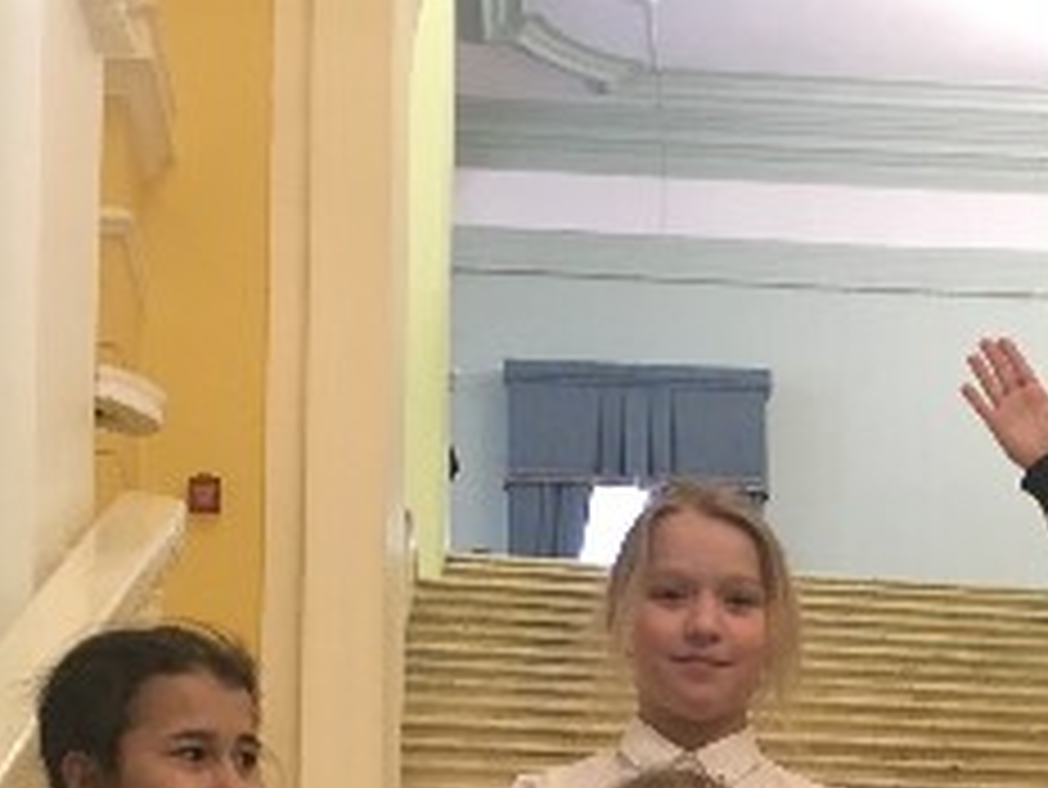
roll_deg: -0.7
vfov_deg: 12.5
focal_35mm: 112
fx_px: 3393
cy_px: 1232
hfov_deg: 17.2
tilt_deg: +4.1
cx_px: 1003
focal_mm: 4.15
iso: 125
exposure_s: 1/33
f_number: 2.2
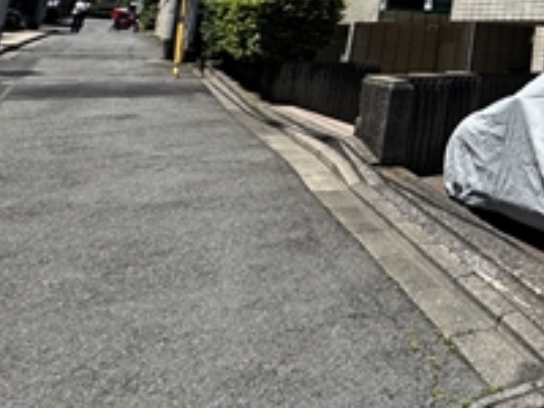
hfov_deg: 29.4
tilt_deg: +14.2
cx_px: 797
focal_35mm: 42
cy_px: -65
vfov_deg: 30.0
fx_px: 660
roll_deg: -1.2
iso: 50
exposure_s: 1/2273
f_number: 2.2
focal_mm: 2.22
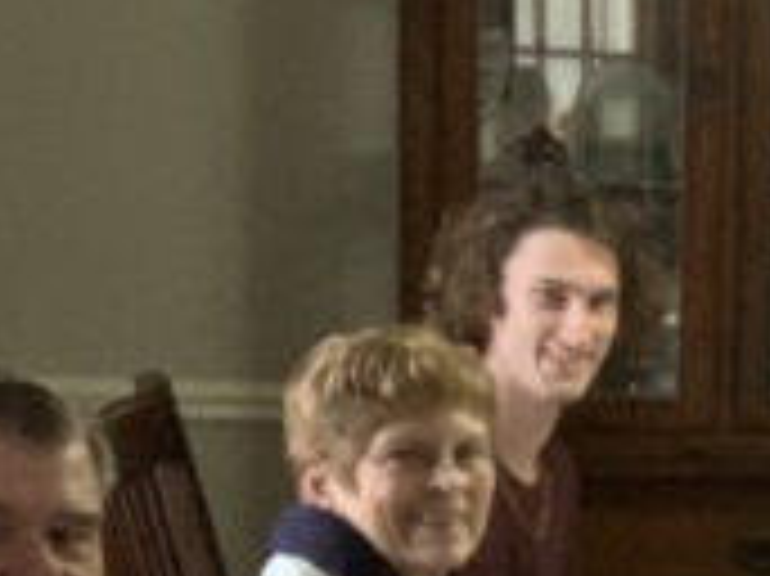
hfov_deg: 11.9
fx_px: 3334
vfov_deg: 9.8
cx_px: 1504
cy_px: 472
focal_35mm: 150
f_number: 2.2
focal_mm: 2.87
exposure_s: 1/40
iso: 320
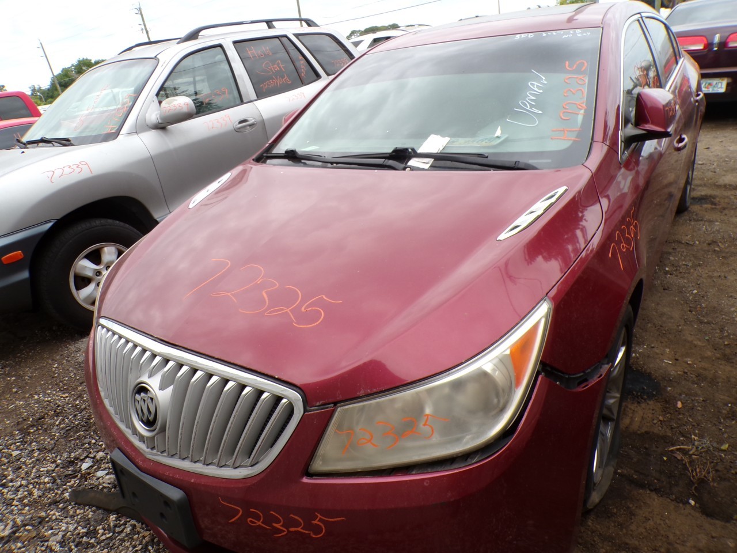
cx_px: 368
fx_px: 511
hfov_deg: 71.6
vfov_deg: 56.8
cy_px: 276
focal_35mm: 24
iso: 100
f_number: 4.4
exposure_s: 1/70
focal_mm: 4.3
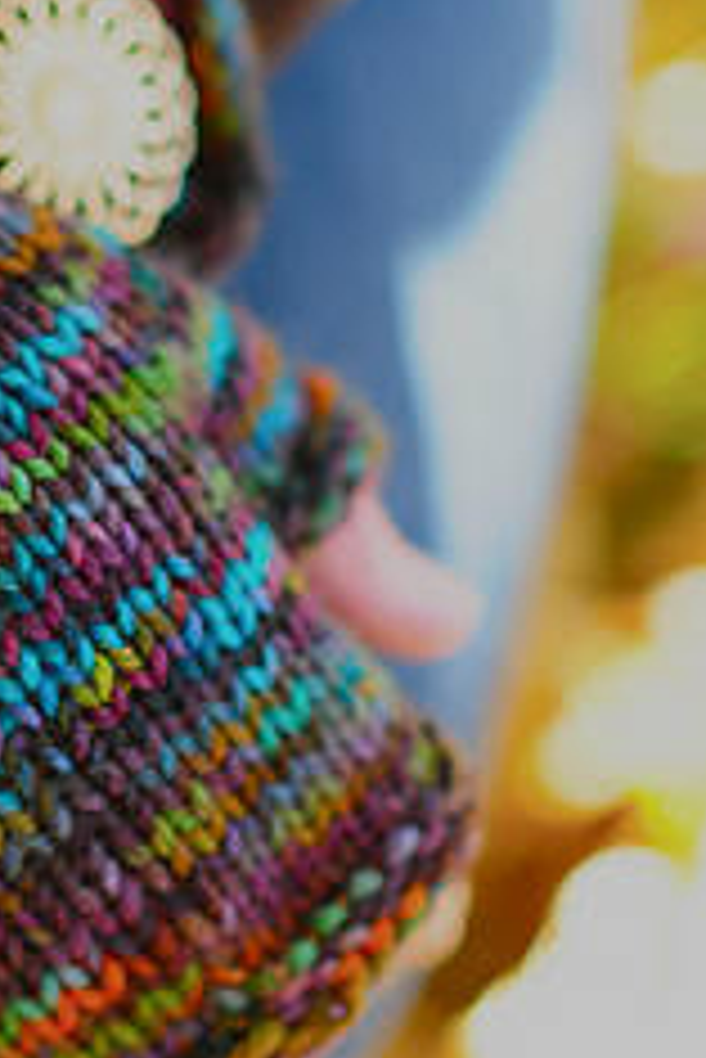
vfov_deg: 8.9
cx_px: -63
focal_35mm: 231
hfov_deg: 5.9
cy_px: 486
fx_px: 6785
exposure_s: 1/500
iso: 500
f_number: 1.8
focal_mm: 85
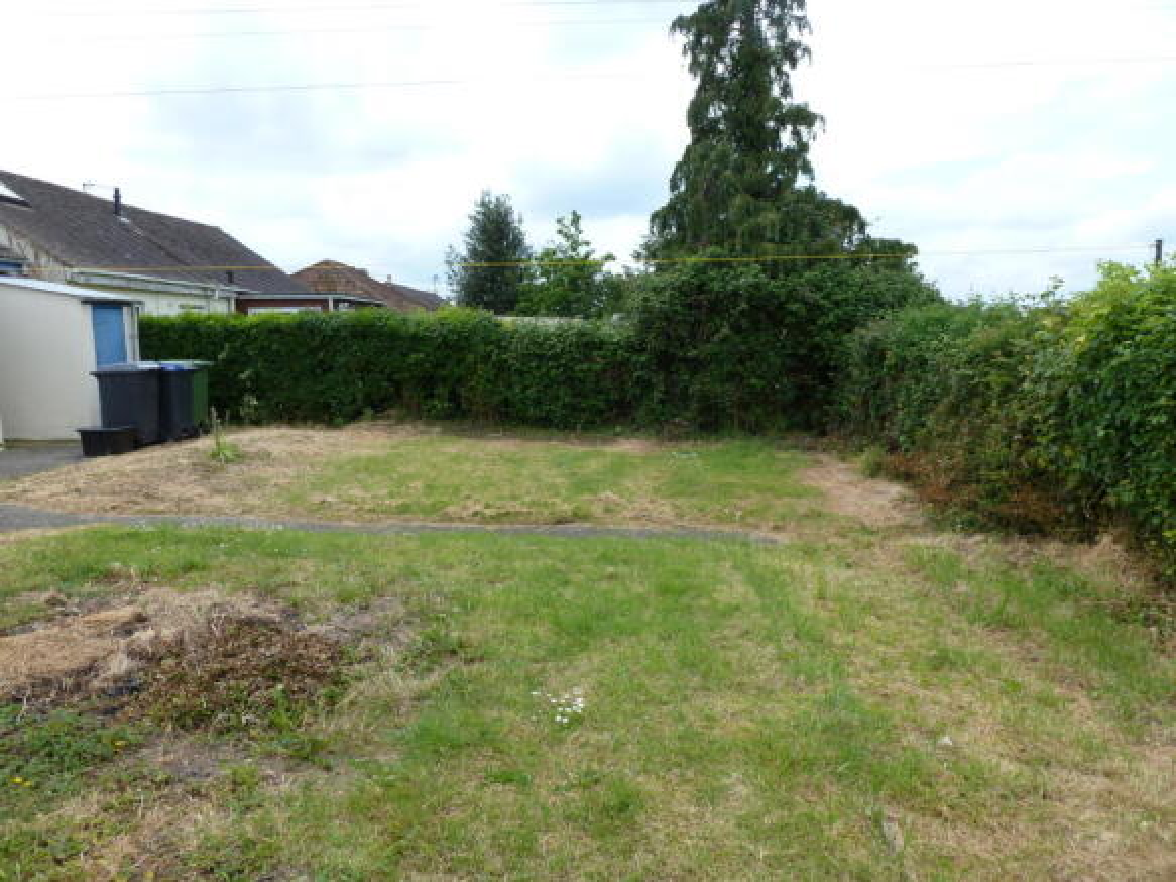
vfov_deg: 56.8
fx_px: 815
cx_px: 588
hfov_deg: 71.6
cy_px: 441
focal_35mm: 24
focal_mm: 4.3
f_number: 4
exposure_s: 1/400
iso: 100
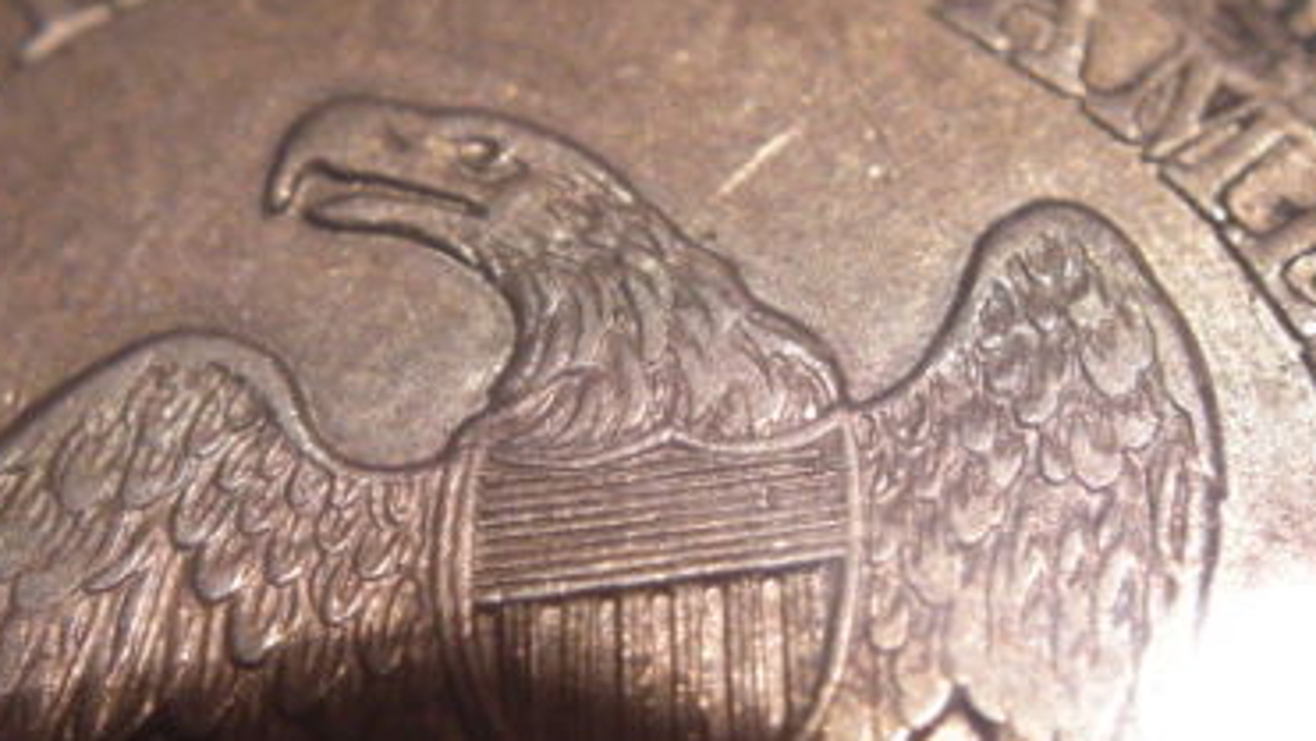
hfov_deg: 31.2
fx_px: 2339
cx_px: 447
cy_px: 365
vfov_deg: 18.0
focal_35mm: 67
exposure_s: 1/80
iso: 200
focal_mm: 6.2
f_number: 2.7
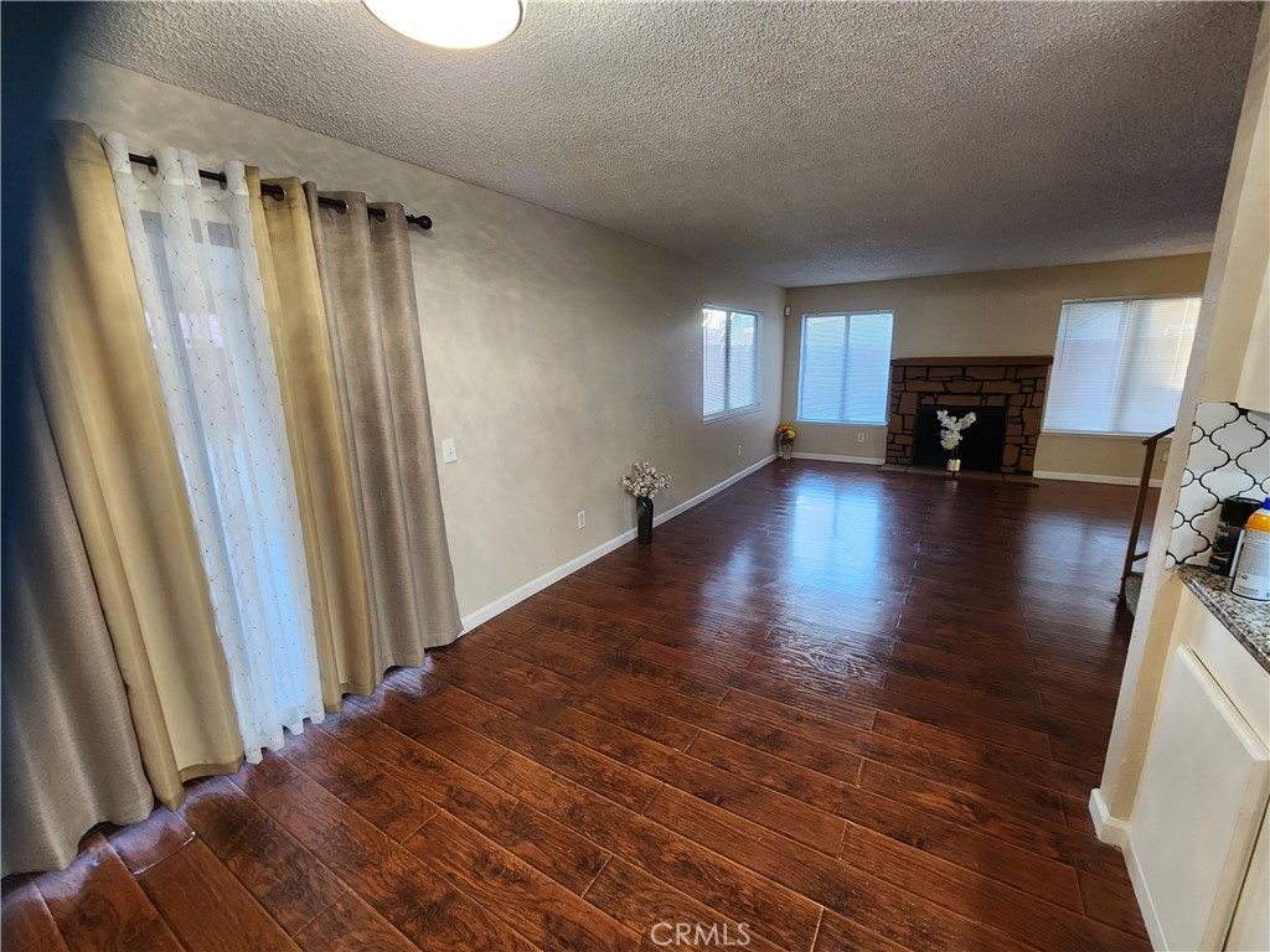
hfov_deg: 106.2
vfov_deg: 89.9
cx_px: 635
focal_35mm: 13
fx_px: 477
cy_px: 476
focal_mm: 2.2
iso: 320
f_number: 2.2
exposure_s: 1/40
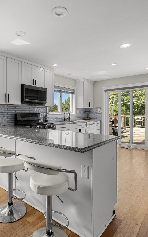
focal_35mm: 22
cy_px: 117
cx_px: 54
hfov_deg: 54.3
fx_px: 142
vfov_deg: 79.6
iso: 100
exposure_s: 1/4
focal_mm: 14
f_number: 9
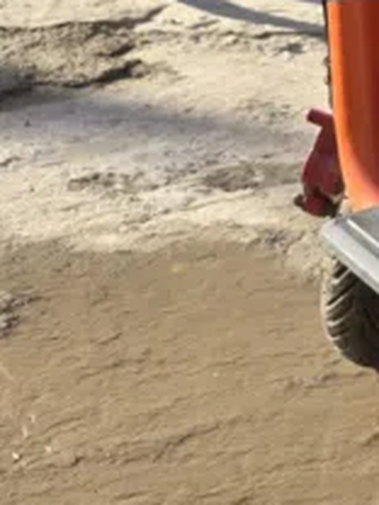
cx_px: 945
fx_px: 2204
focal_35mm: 151
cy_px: -103
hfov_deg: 8.8
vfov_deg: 12.8
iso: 12
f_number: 1.7
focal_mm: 6.3
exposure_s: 1/353
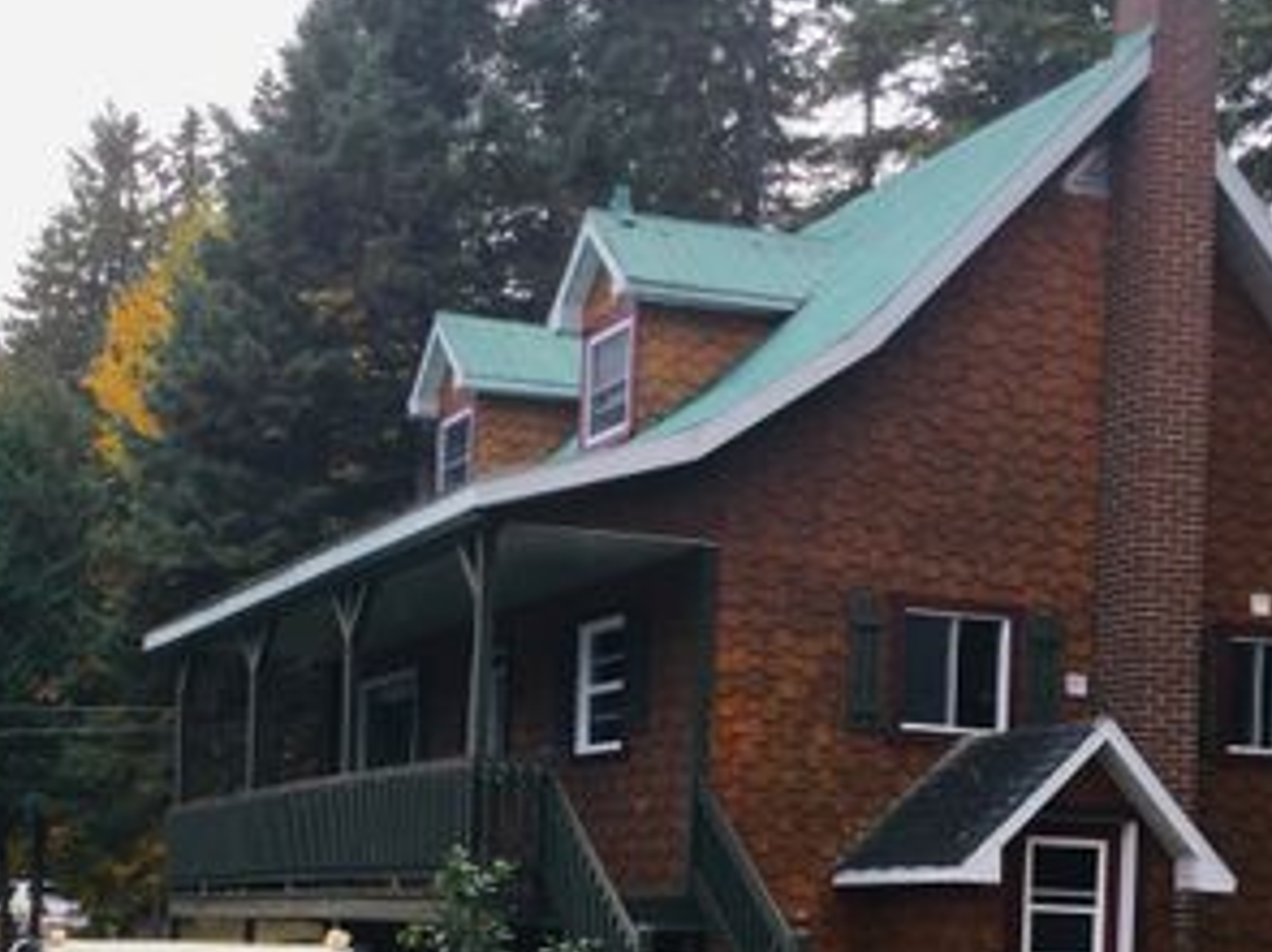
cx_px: 474
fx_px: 2314
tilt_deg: +0.9
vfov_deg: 22.7
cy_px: 866
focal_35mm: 63
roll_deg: -3.5
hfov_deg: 30.6
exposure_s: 1/522
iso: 25
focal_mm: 3.3
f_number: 2.4
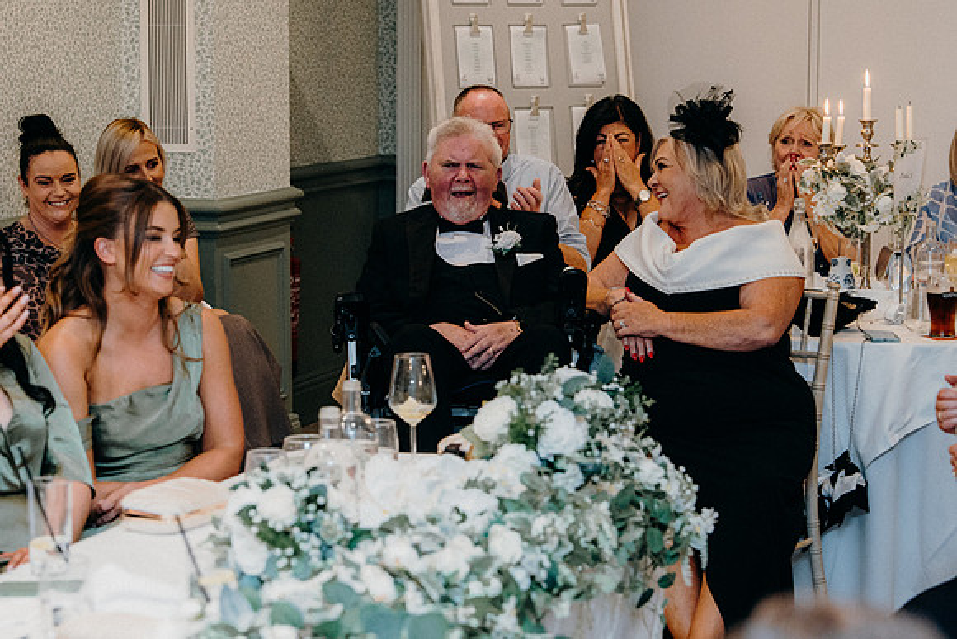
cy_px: 320
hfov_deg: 19.5
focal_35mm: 105
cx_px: 478
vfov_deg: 13.0
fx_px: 2792
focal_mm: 70
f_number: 3.5
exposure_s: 1/160
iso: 2500
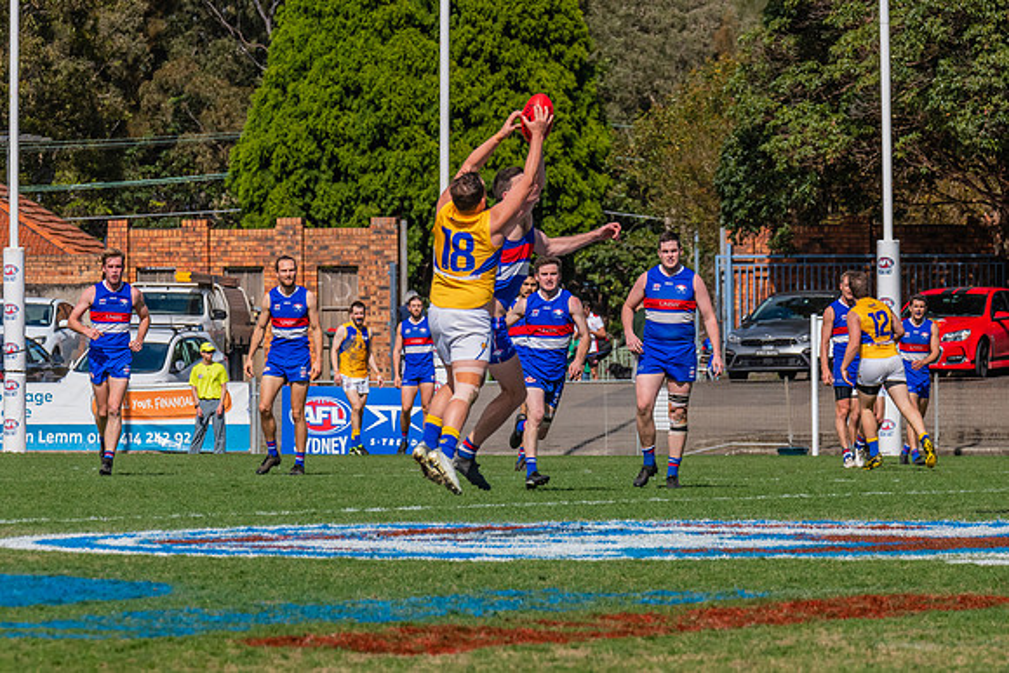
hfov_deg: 6.1
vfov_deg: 4.1
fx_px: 9488
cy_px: 350
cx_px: 516
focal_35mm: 338
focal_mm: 270
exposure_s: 1/1600
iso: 800
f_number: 11
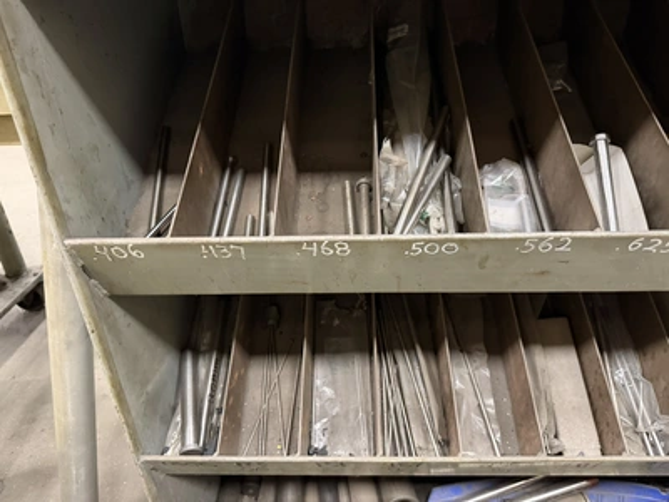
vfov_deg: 56.8
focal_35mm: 24
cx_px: 334
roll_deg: +2.2
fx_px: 464
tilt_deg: -27.6
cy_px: 251
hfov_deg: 71.6
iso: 800
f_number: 1.78
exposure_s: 1/40
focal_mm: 6.76
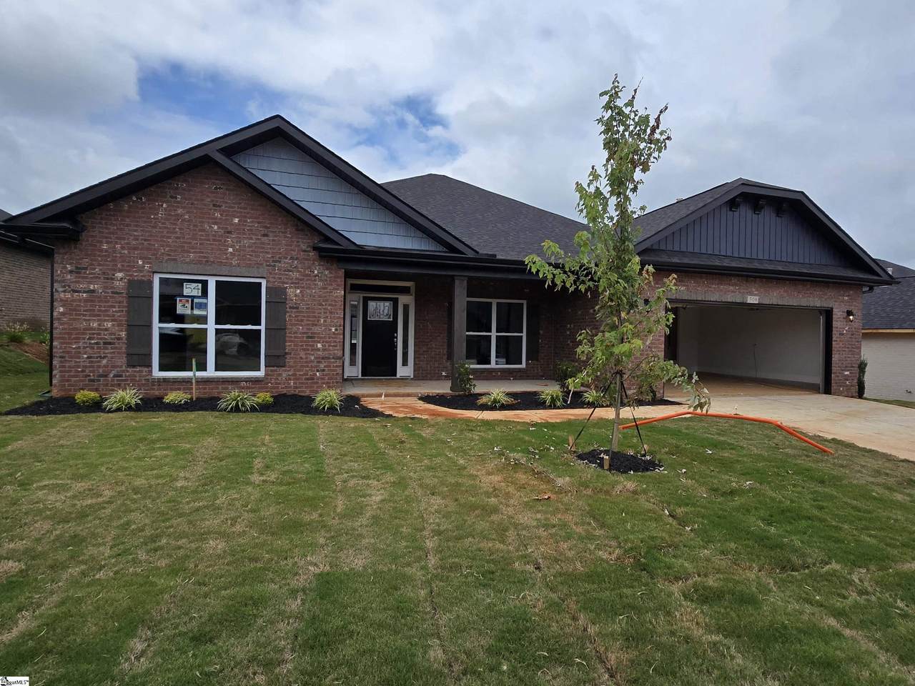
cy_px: 343
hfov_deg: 106.2
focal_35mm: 13
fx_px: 344
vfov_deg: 89.9
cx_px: 458
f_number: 2.2
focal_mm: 2.2
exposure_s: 1/5000
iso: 50
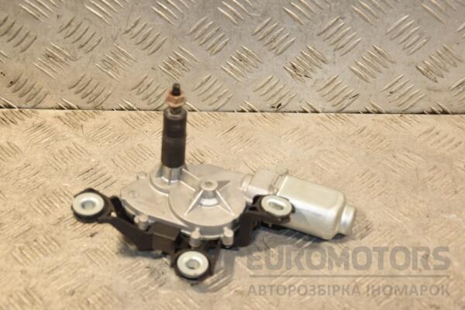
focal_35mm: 75
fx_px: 969
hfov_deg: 27.0
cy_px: 155
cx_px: 232
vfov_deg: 18.2
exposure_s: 1/200
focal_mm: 50
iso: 800
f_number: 5.6
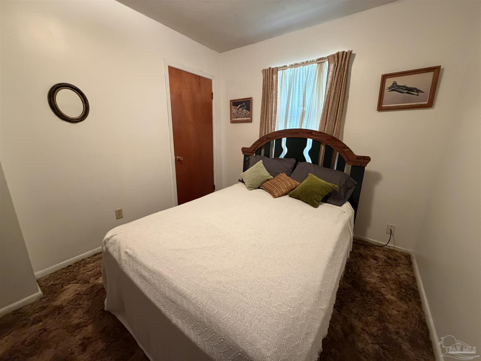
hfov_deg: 102.1
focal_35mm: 14
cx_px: 240
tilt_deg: -14.5
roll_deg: -0.1
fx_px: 195
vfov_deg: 85.7
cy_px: 180
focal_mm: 2.22
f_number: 2.2
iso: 640
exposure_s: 1/60
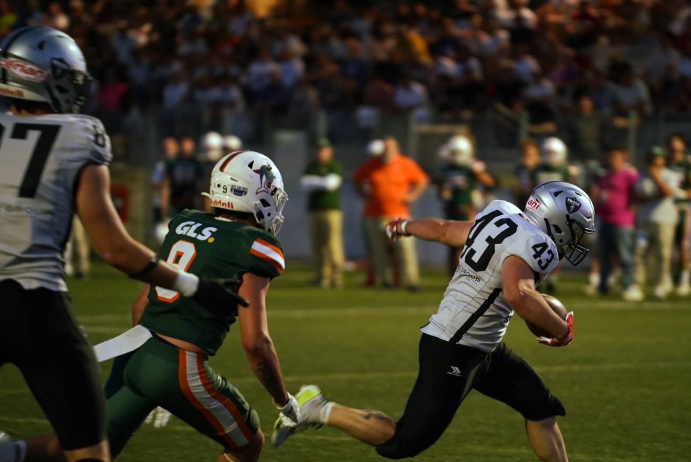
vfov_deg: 6.2
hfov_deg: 9.3
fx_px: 4246
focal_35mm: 221
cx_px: 412
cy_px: 274
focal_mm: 180
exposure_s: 1/200
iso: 1600
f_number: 2.8
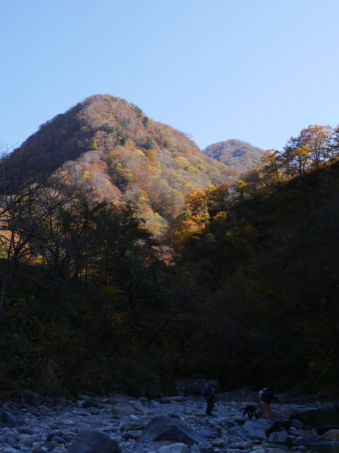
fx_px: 601
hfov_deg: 31.5
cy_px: 226
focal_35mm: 46
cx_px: 170
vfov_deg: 41.2
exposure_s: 1/320
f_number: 5.6
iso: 200
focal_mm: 23
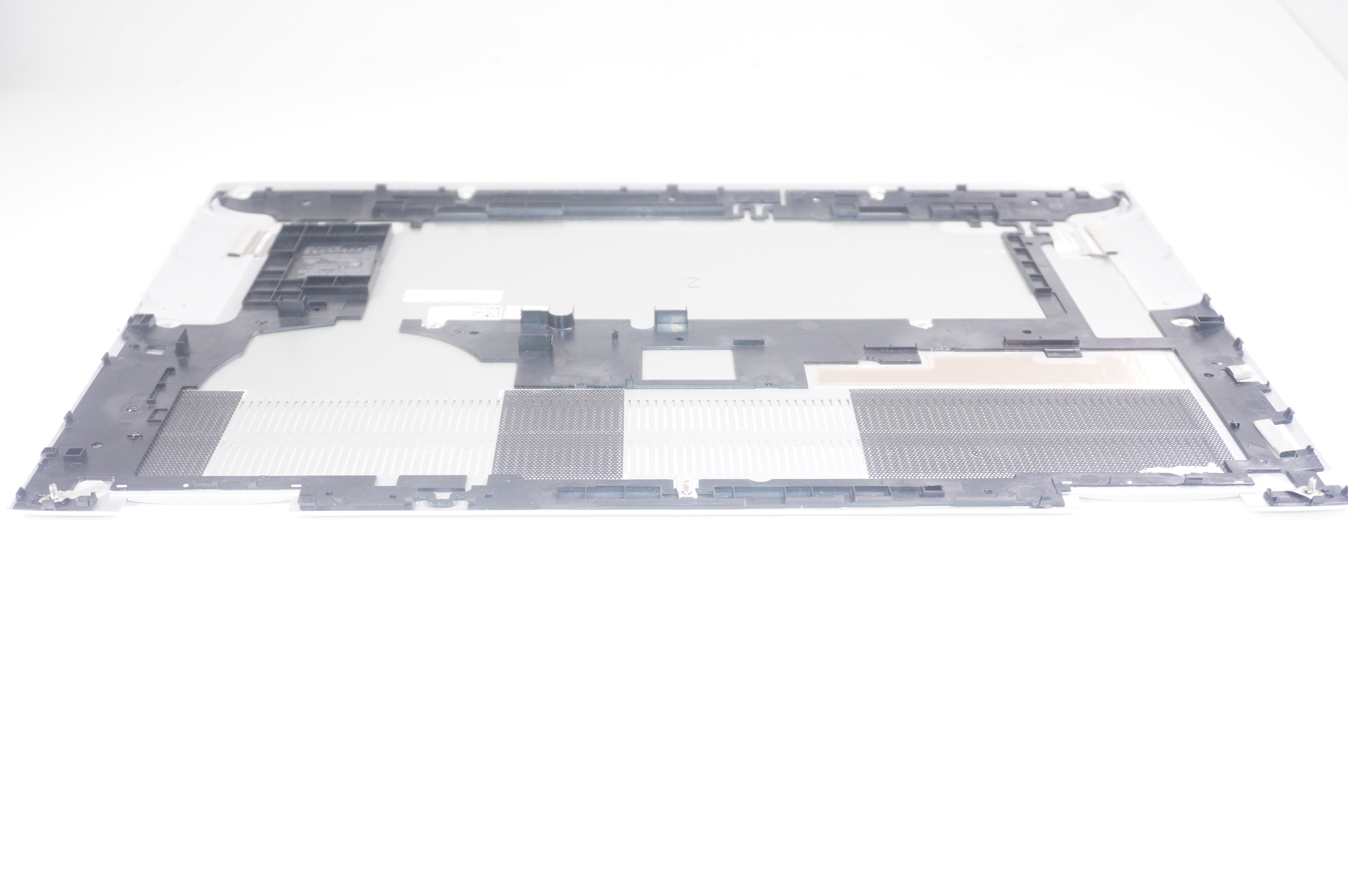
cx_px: 674
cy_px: 448
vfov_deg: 33.0
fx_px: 1515
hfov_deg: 48.0
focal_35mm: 40
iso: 640
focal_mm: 27
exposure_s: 1/160
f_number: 5
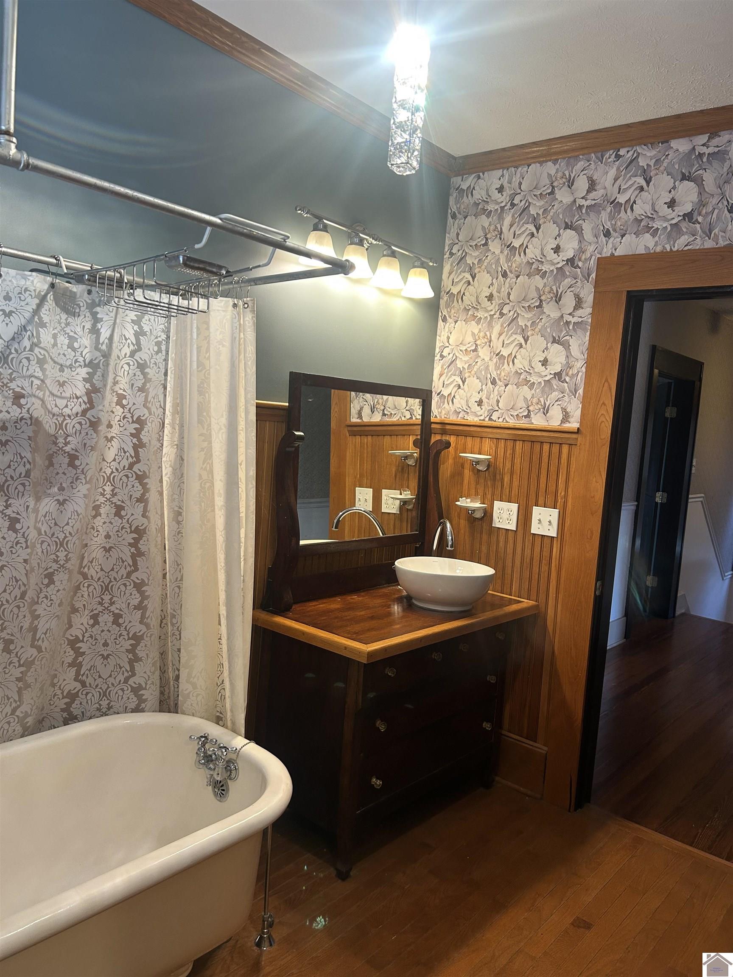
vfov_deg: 67.3
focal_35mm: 26
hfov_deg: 53.1
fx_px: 734
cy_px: 488
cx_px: 366
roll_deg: -3.8
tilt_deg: -4.7
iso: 100
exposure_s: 1/60
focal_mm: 5.7
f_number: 1.5
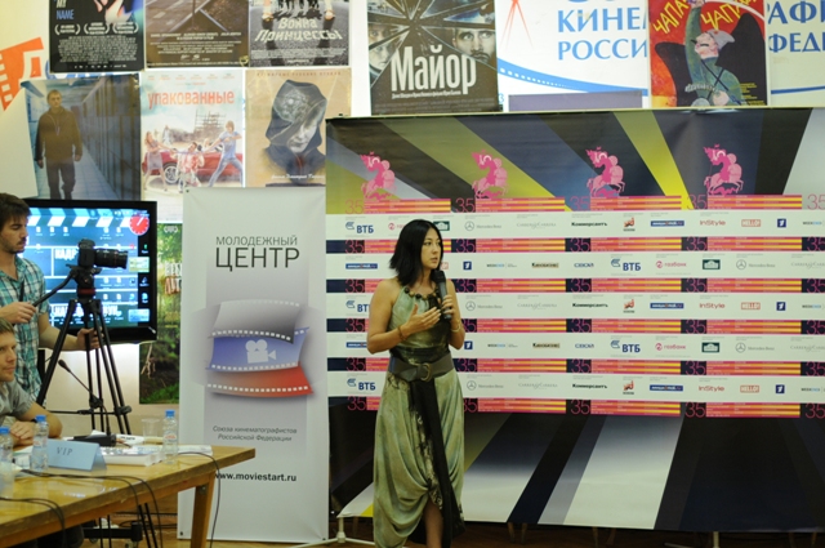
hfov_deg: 27.0
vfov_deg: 18.1
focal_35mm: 75
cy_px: 274
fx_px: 1717
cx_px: 412
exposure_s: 1/100
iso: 500
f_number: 2
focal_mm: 50
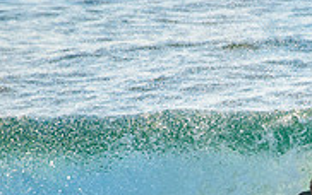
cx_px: 305
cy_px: 228
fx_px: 13834
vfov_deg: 0.8
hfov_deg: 1.3
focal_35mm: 1626
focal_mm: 500
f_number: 5.6
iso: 720
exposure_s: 1/2000
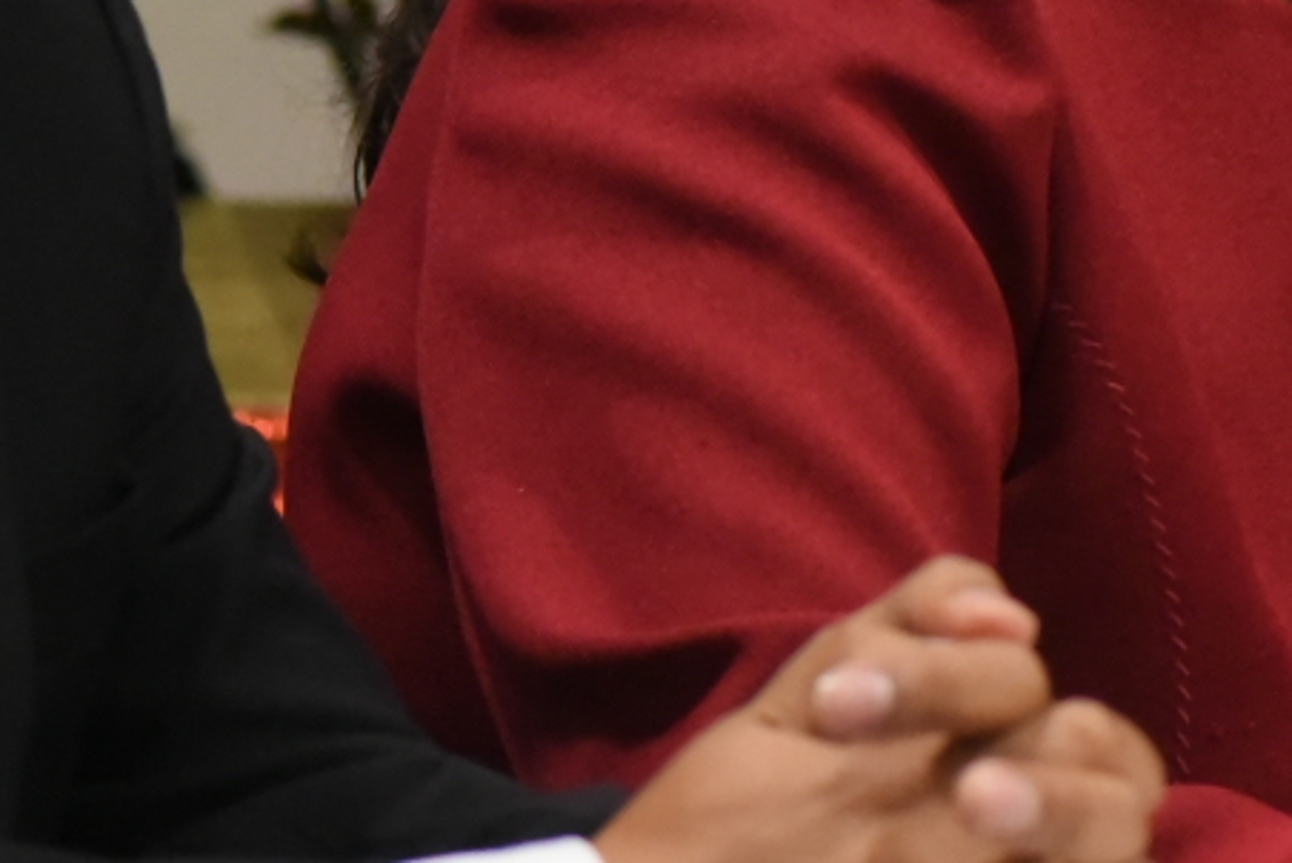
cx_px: 1026
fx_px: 14400
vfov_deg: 3.4
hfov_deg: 5.1
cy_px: -34
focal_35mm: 401
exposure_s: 1/320
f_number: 5.6
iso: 8000
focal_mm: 112
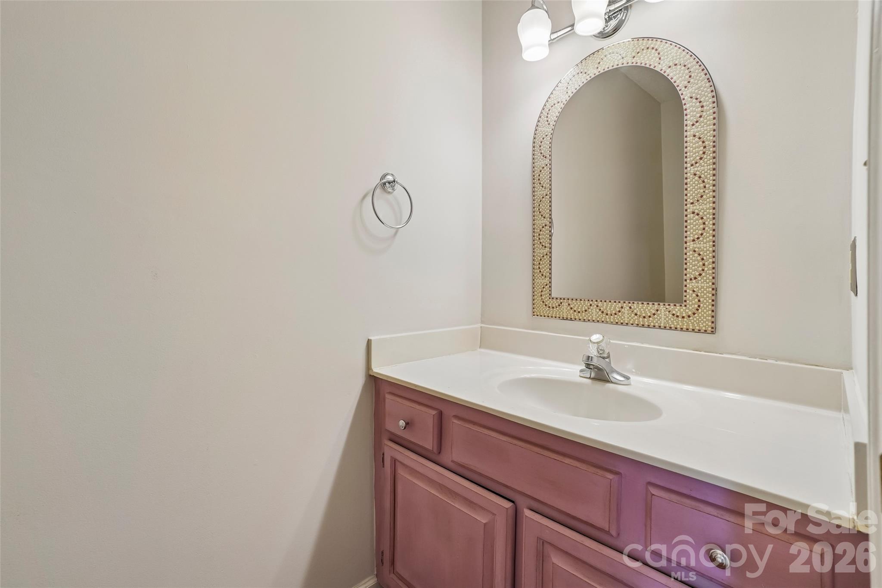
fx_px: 367
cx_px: 441
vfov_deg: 77.3
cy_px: 294
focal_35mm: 15
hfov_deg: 100.4
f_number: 8
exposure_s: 1/25
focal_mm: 10
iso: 400
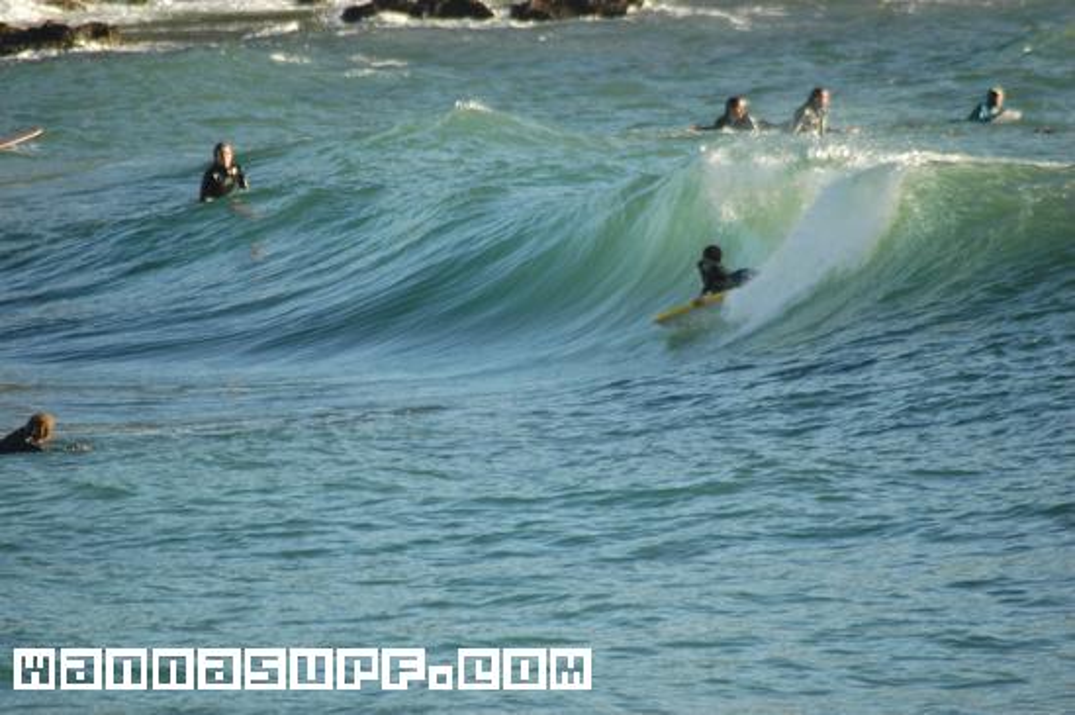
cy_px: 358
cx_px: 538
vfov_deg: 3.0
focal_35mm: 450
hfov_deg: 4.6
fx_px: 13425
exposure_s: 1/500
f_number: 5.6
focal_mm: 300
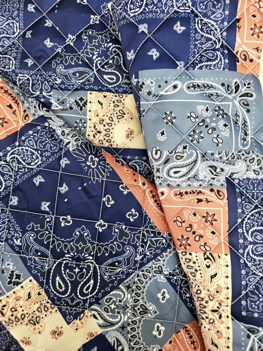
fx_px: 233
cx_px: 132
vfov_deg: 73.9
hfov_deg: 58.9
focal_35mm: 23
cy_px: 176
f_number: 1.7
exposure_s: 1/101
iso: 200
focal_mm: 6.3
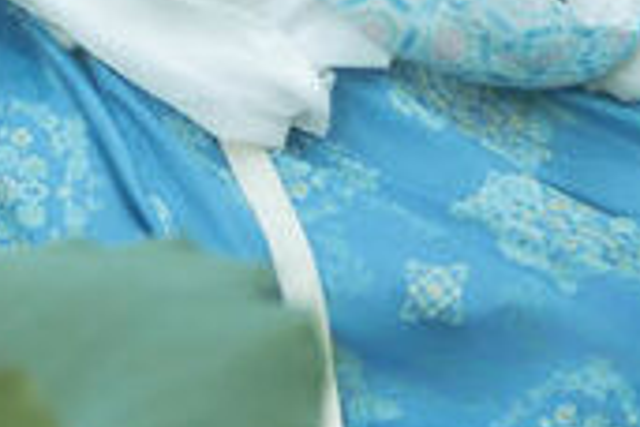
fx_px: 7626
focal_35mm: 429
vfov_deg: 3.2
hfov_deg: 4.8
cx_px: -423
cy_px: -457
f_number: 2.8
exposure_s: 1/640
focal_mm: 70
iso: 100
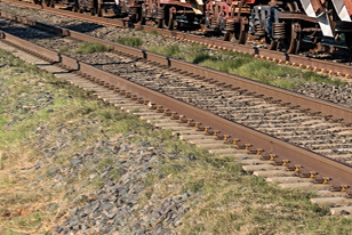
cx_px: 886
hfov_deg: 9.3
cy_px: -138
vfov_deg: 7.0
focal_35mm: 193
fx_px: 1889
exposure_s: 1/1250
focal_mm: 31
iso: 200
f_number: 5
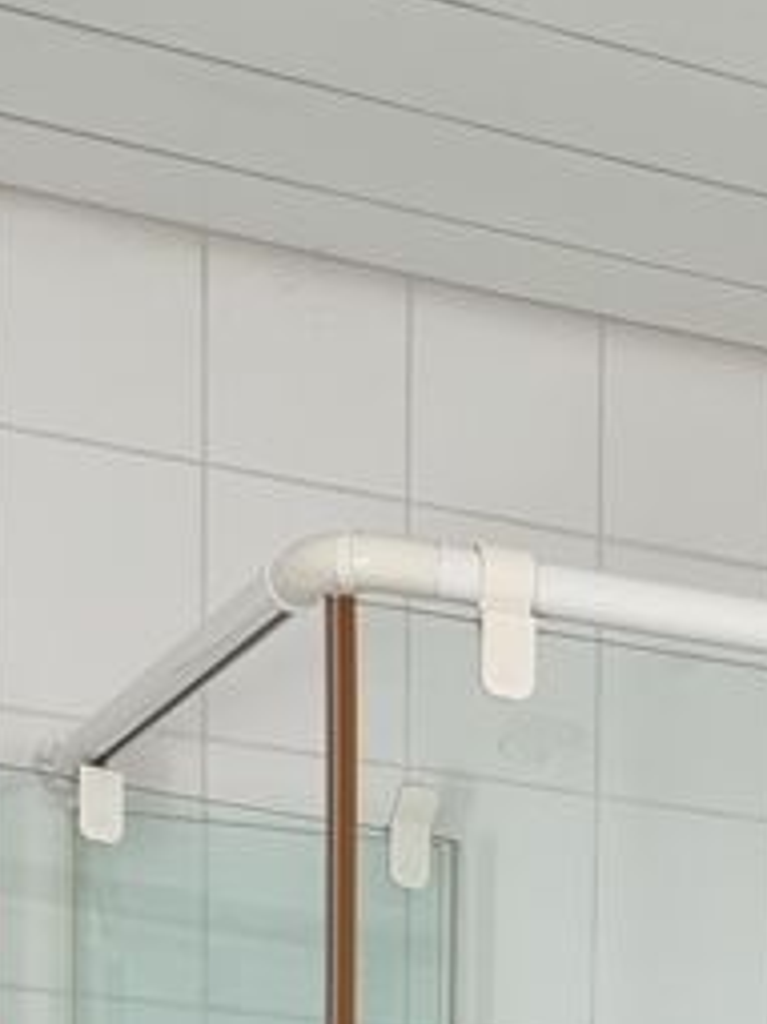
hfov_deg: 12.8
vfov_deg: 15.4
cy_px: 1755
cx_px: 924
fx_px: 3341
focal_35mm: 113
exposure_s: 1/120
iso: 125
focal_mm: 6.7
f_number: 1.8
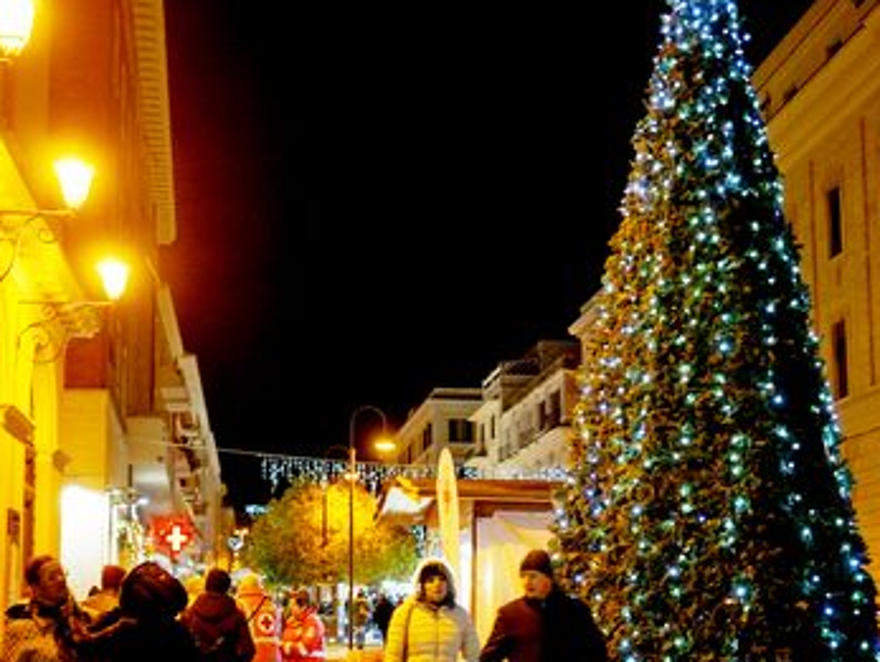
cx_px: 566
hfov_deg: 31.0
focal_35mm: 62
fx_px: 1578
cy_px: 417
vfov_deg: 23.6
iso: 640
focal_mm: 35
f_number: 2.8
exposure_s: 1/30
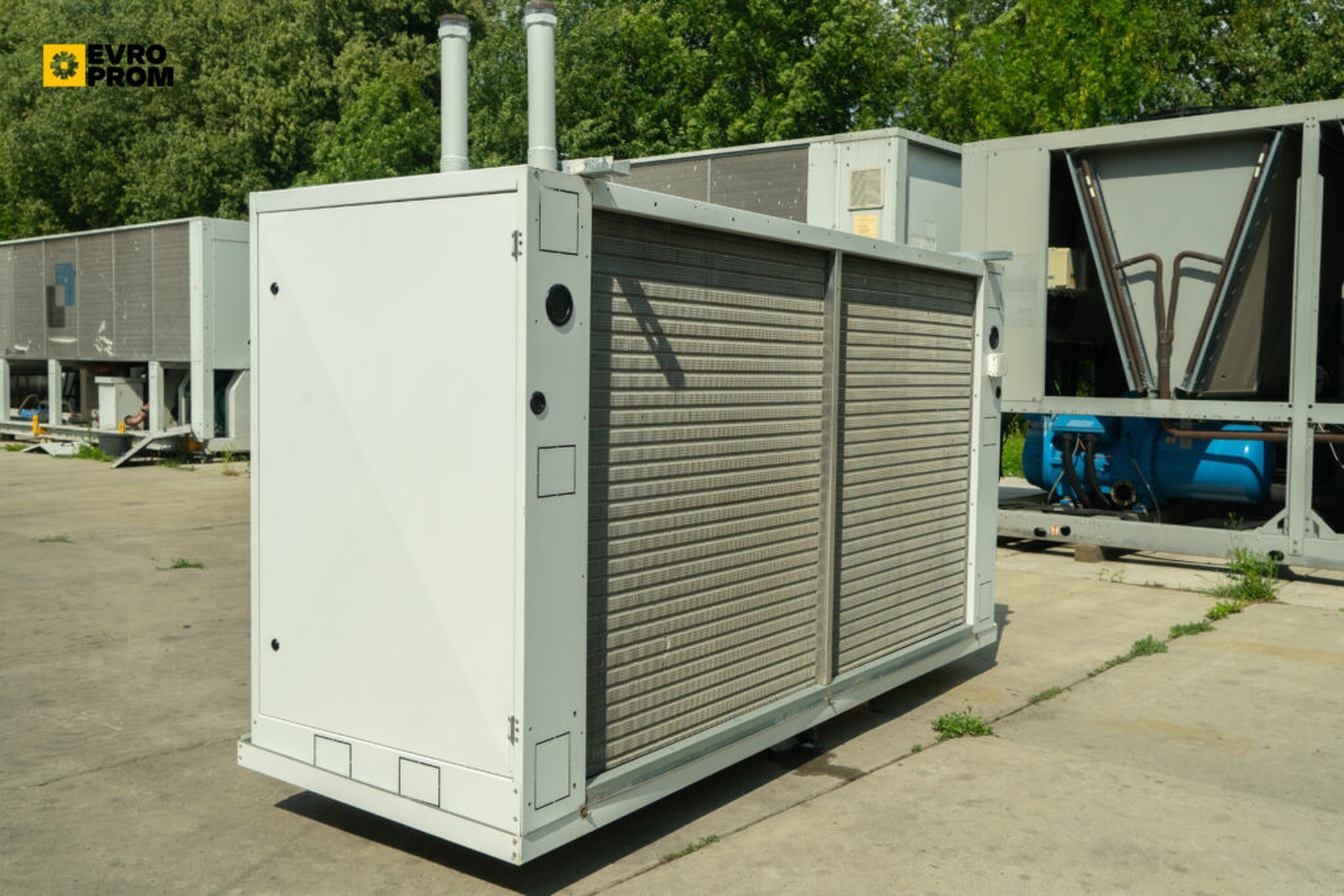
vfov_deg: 41.1
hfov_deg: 58.7
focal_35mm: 32
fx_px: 1195
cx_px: 672
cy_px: 448
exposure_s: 1/320
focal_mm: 32
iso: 640
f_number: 10
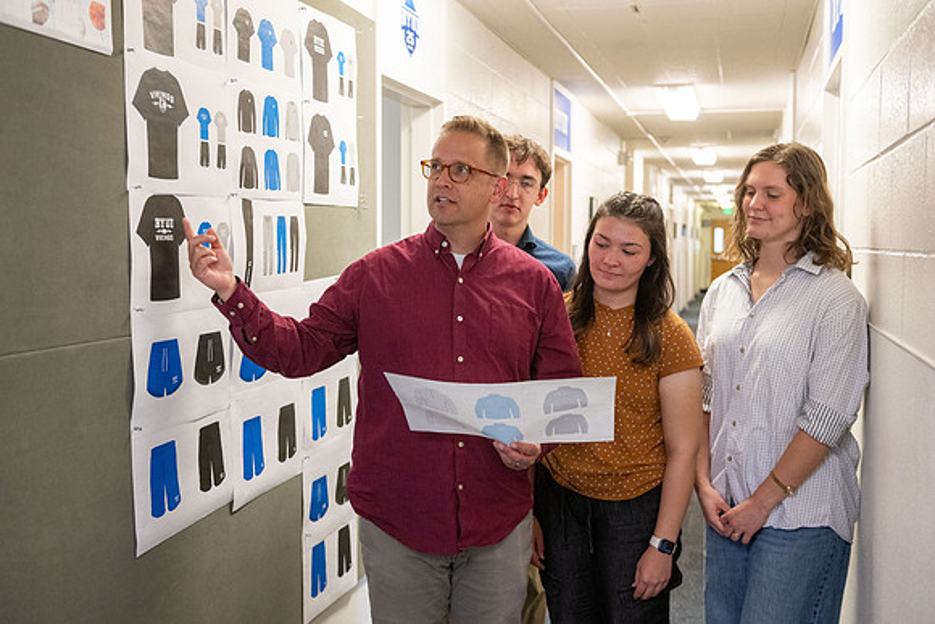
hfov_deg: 48.4
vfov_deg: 33.4
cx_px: 468
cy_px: 312
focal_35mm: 40
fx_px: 1039
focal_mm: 40
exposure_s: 1/160
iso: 2500
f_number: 3.5
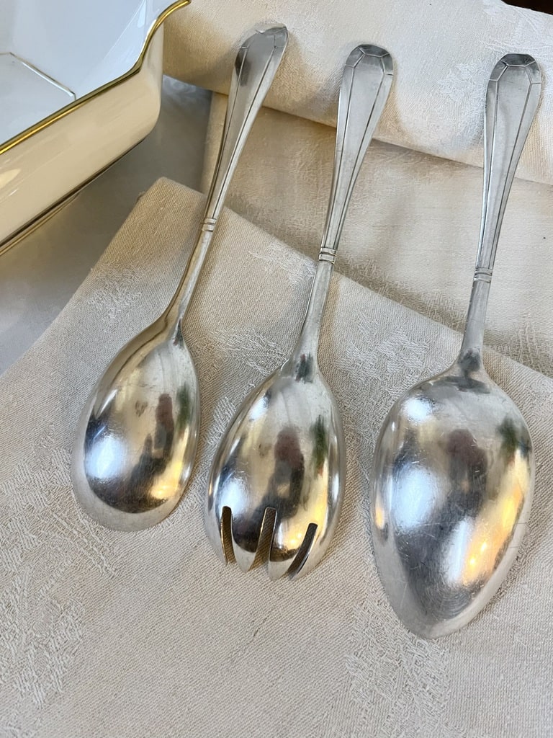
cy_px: 369
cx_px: 276
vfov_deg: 67.3
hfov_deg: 53.1
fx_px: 554
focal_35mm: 26
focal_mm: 5.7
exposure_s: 1/50
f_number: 1.5
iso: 320
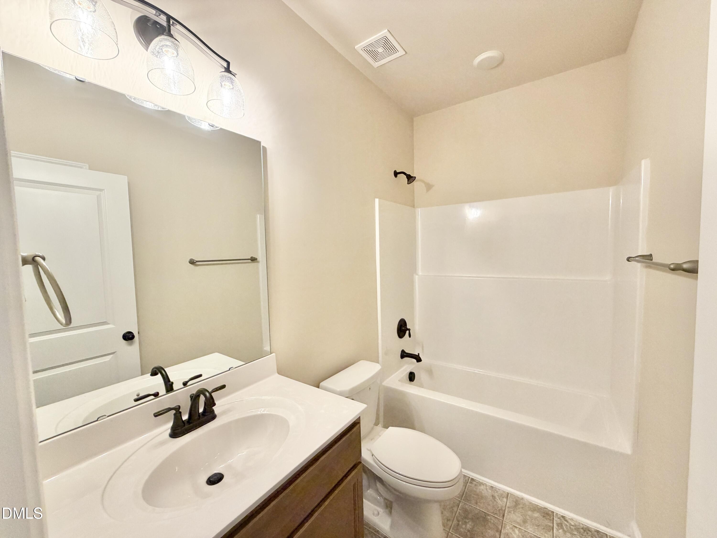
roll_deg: +1.2
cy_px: 269
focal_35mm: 14
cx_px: 358
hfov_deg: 102.1
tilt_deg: -4.3
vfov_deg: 85.7
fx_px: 290
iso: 250
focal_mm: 2.22
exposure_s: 1/120
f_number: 2.2
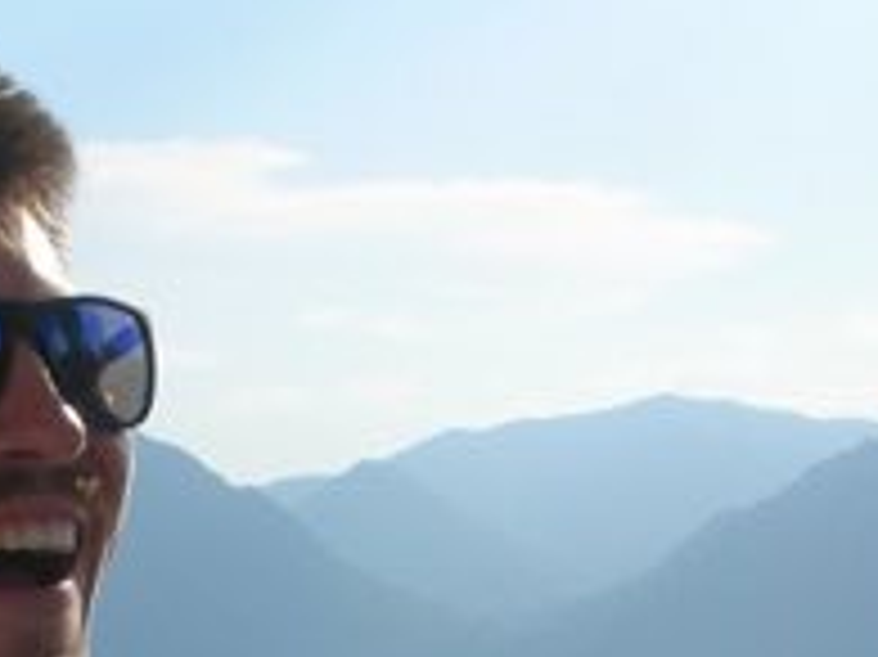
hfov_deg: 17.7
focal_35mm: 111
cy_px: 749
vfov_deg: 13.0
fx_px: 2814
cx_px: 270
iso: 50
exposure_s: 1/1200
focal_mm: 6
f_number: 3.7
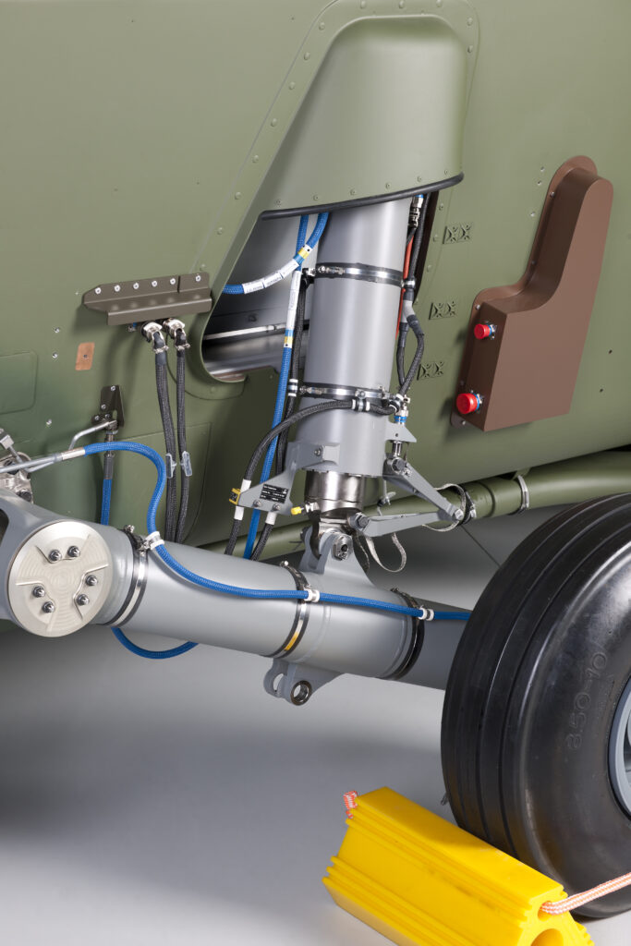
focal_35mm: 70
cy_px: 473
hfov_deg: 19.5
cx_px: 316
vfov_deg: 28.8
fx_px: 1840
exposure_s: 1/200
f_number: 11
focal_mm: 70
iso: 200
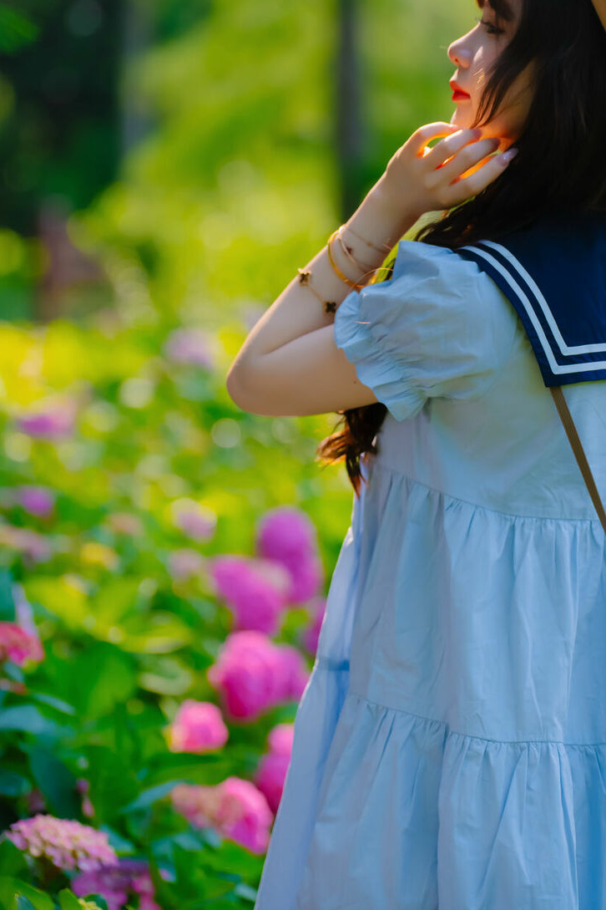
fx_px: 3762
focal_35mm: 149
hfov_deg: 9.2
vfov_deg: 13.8
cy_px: 414
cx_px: 394
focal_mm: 103
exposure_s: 1/640
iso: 100
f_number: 2.8
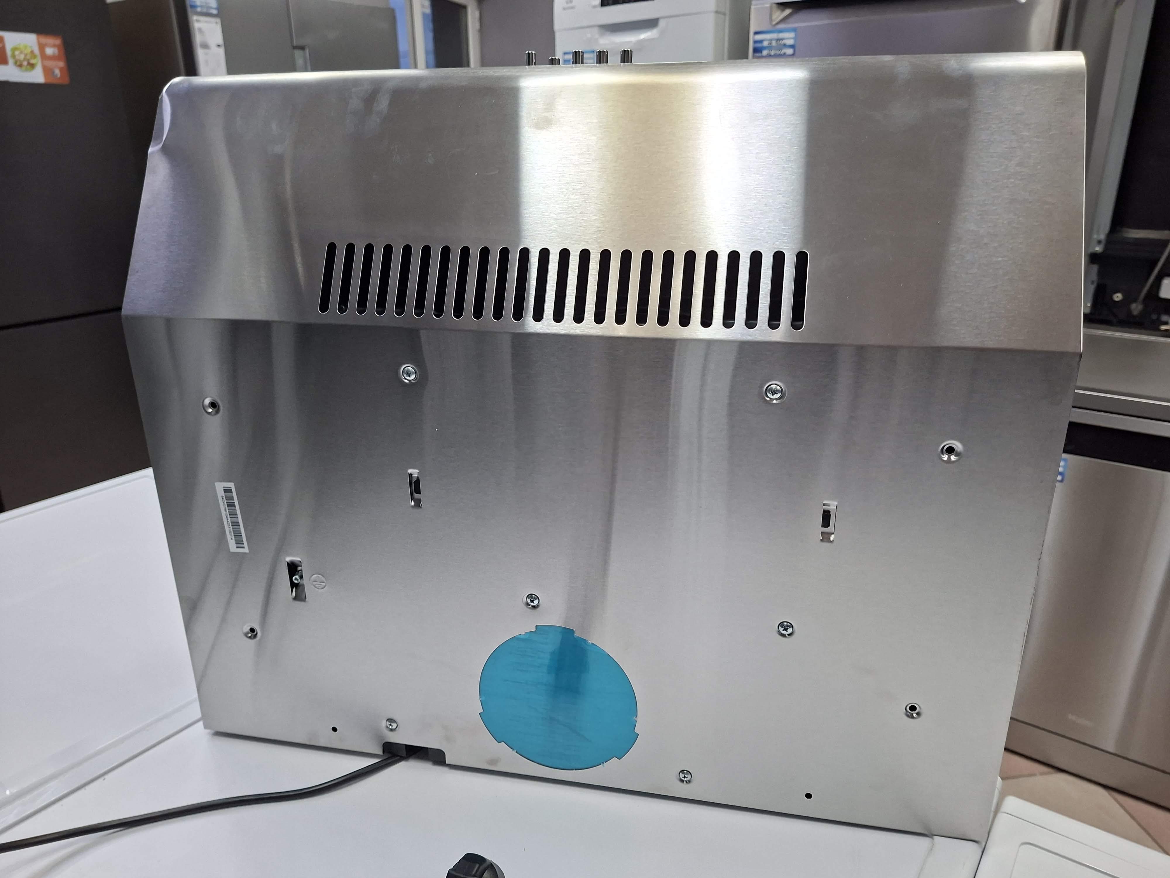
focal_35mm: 23
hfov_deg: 73.9
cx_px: 585
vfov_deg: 58.9
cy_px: 439
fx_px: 777
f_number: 1.8
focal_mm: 5.54
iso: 250
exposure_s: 1/120
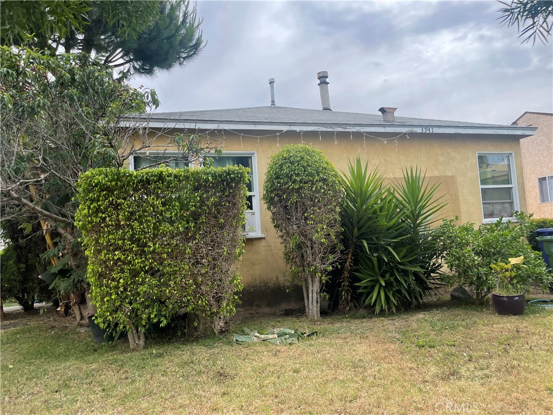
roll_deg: +3.3
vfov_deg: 53.1
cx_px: 276
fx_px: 415
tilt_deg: +3.7
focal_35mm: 26
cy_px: 208
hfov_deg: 67.3
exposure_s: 1/1770
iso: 32
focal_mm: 4.2
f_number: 1.6
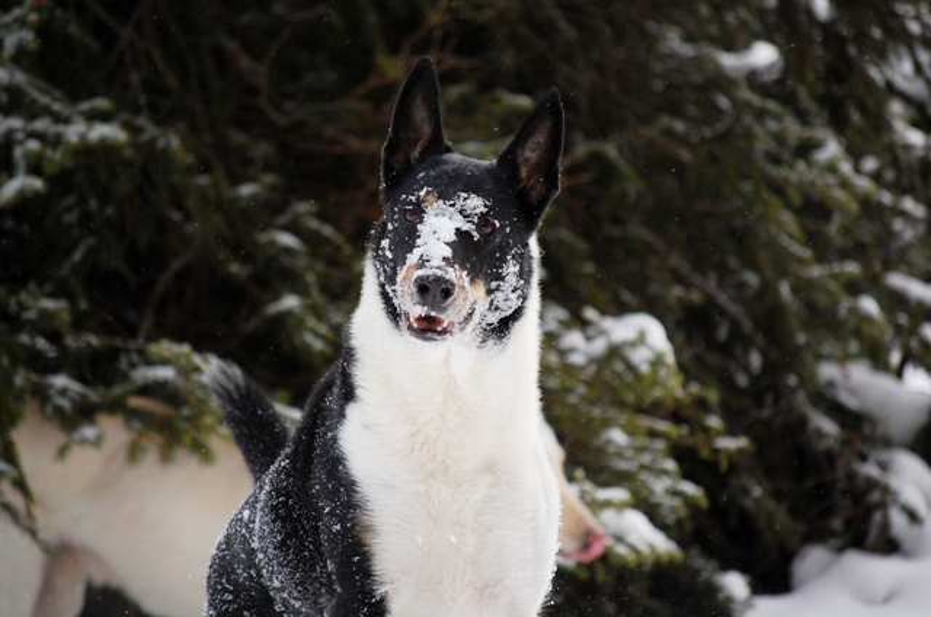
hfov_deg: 7.2
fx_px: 7356
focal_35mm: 285
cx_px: 466
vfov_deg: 4.8
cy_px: 308
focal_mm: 190
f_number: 5.6
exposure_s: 1/500
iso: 500
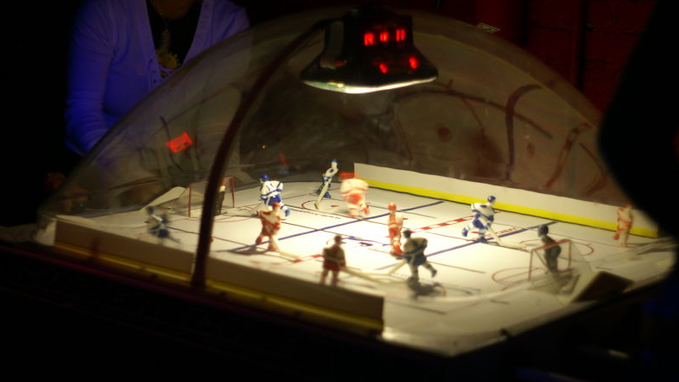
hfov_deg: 26.8
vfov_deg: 15.3
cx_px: 339
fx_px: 1423
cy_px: 191
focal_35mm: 79
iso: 400
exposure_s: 1/20
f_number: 2
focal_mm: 50
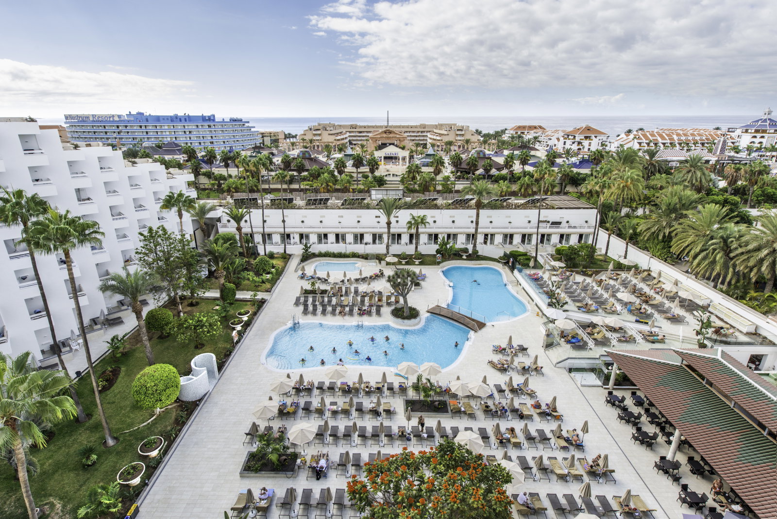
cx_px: 388
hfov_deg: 93.3
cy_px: 260
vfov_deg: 70.5
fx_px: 367
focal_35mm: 17
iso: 500
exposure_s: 1/320
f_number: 10
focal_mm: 17
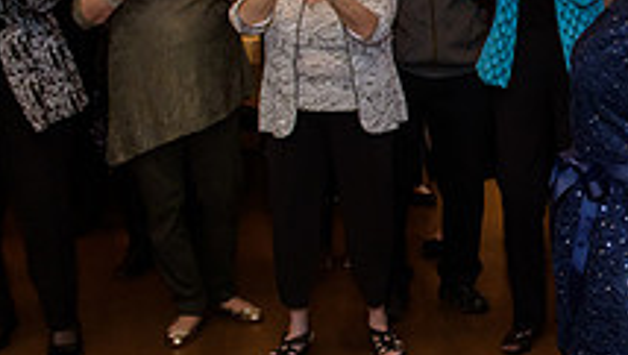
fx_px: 1134
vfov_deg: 17.8
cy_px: 163
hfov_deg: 27.4
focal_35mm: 68
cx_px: 748
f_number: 3.2
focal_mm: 24
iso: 1600
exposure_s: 1/125
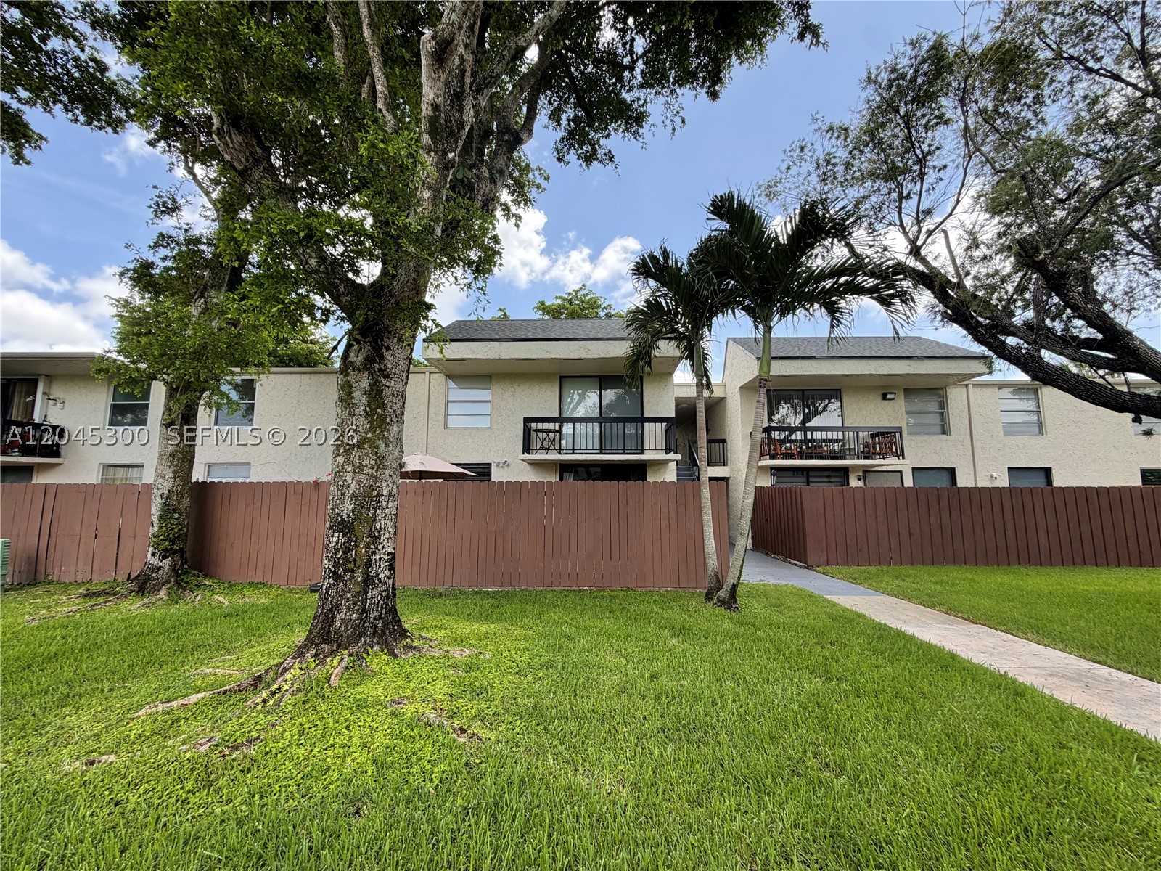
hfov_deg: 102.1
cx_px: 580
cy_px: 436
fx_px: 470
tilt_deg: +7.0
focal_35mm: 14
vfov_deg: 85.7
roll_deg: +0.0
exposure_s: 1/502
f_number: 2.2
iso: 50
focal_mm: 2.22
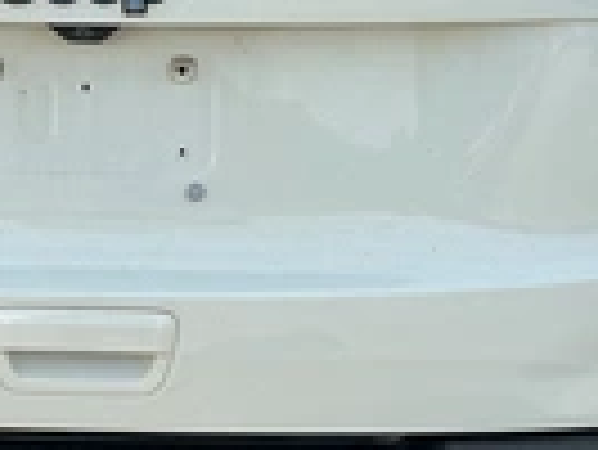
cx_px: 103
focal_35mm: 84
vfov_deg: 17.6
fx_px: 1452
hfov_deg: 22.9
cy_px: 189
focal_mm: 3
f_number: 1.8
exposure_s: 1/1055
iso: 25
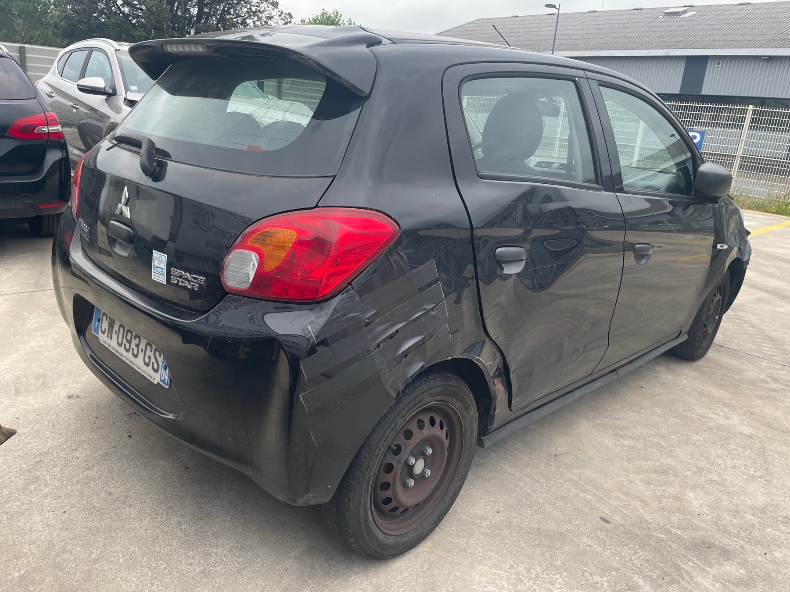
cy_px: 296
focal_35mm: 26
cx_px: 395
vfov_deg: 53.1
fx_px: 593
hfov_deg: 67.3
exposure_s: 1/121
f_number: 1.6
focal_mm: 4.2
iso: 32
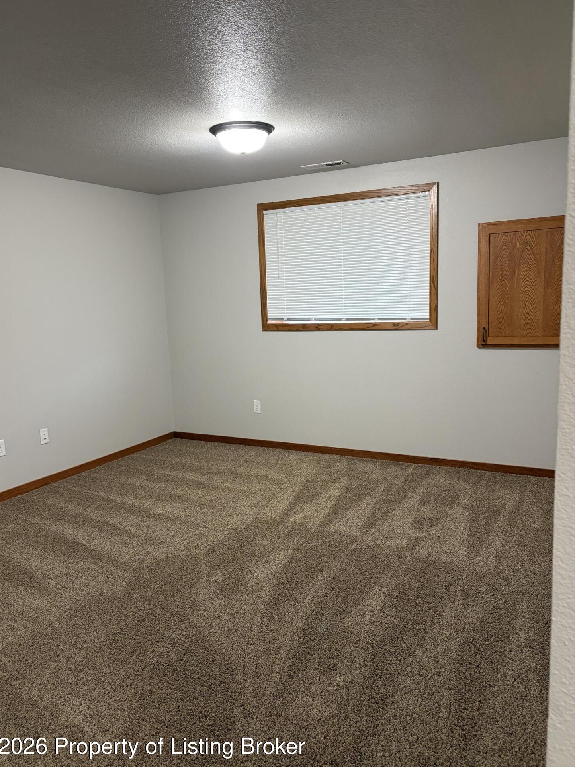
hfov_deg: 51.3
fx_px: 598
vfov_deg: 65.3
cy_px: 384
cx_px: 278
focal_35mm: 27
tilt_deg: -9.7
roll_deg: +2.7
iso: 160
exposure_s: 1/60
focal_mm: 5.96
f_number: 1.6
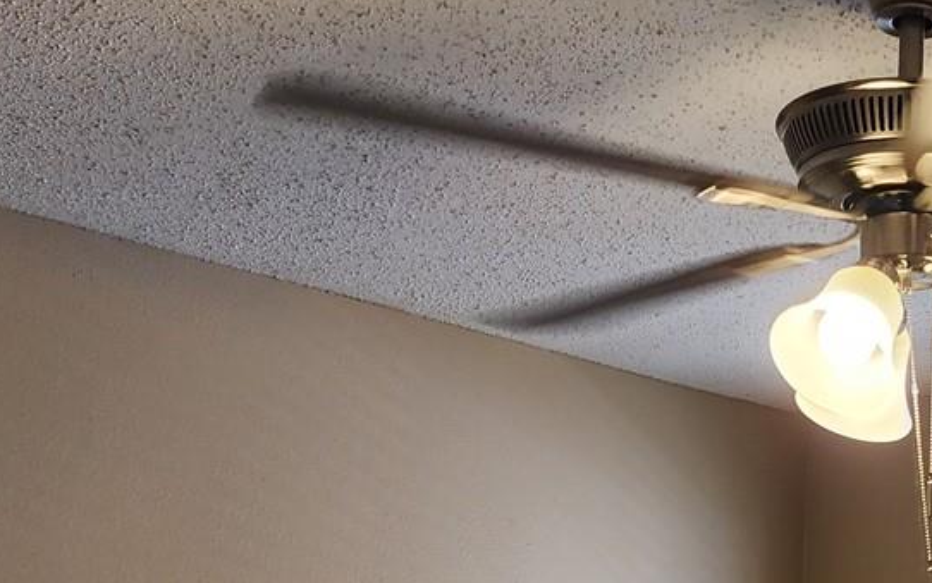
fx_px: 1829
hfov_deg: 27.2
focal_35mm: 72
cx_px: 898
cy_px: 832
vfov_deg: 16.7
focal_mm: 6.4
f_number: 1.8
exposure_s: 1/120
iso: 80
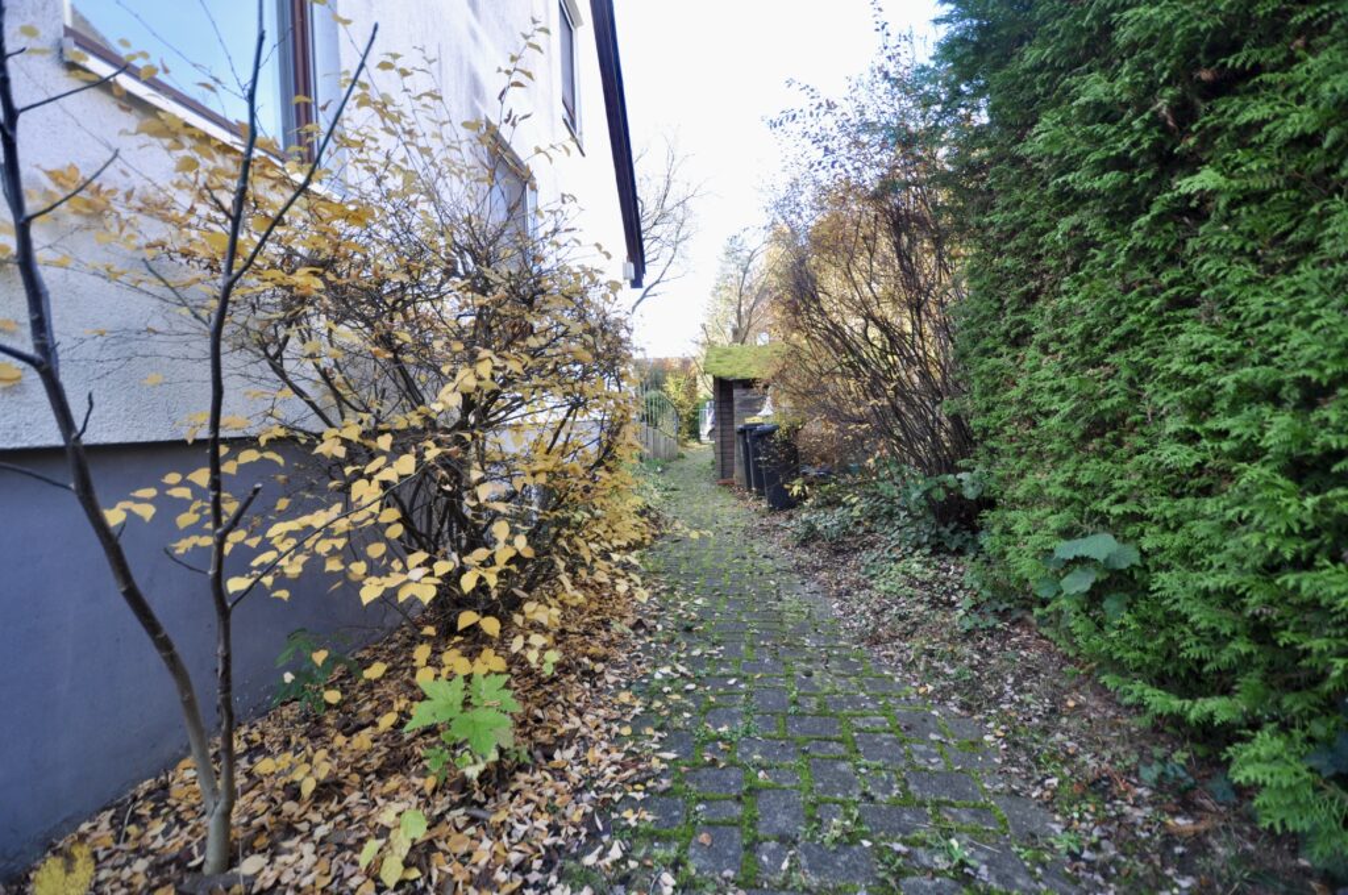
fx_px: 561
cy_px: 448
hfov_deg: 100.5
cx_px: 674
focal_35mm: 15
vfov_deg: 77.2
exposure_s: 1/100
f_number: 3.5
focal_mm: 10
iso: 200
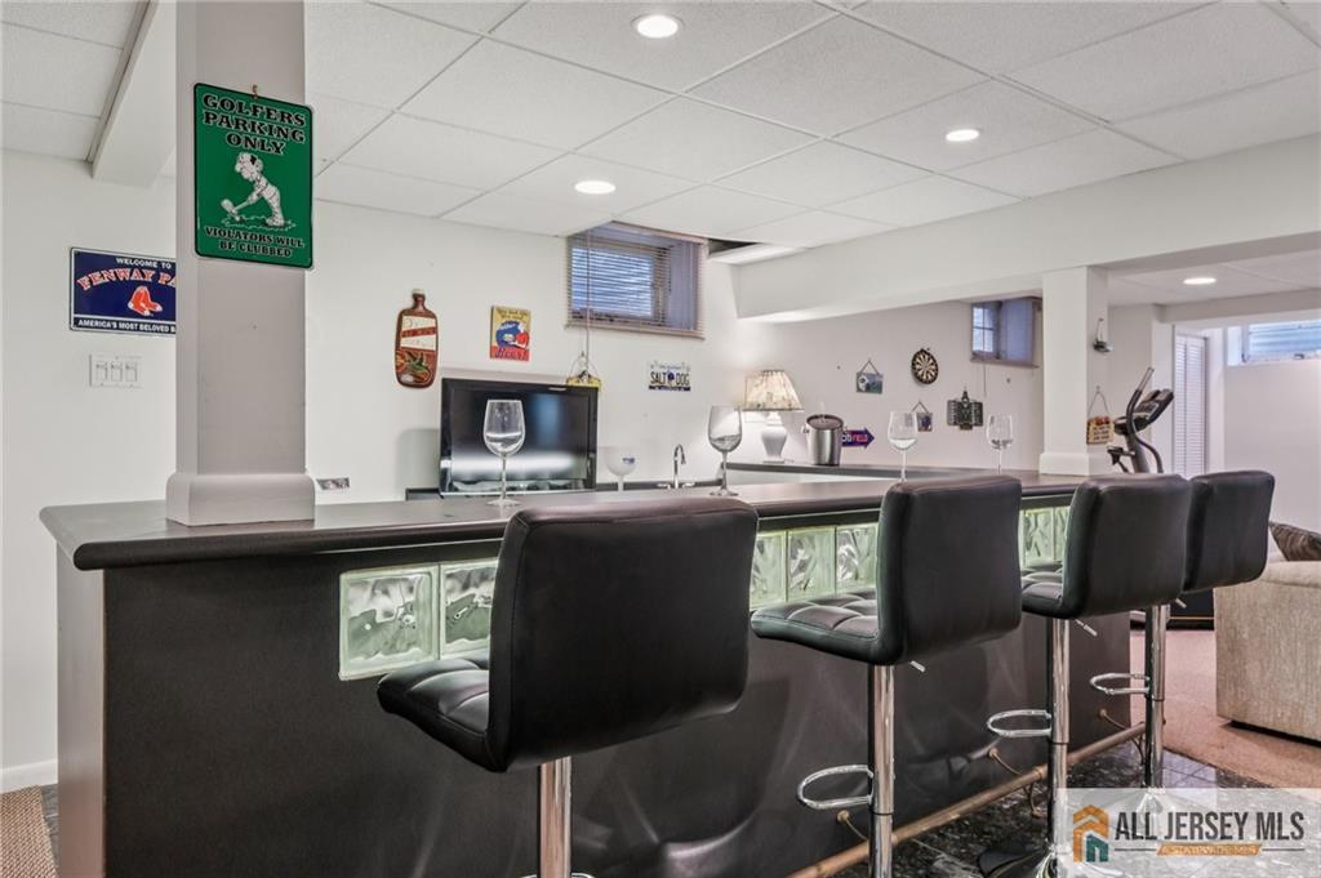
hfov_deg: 76.1
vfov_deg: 55.0
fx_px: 843
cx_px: 660
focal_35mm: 23
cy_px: 439
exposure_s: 1/15
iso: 400
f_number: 6.4
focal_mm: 15.1
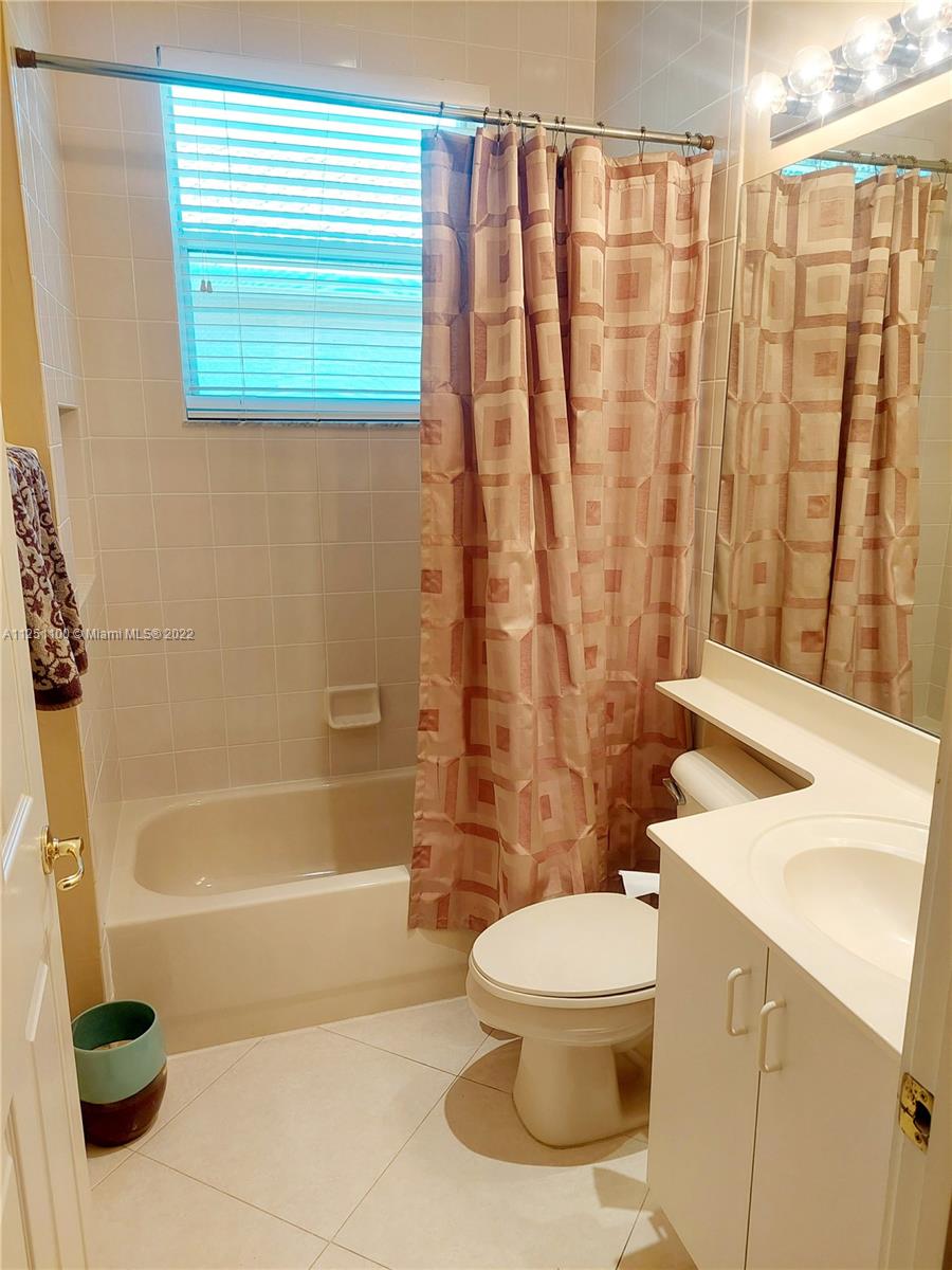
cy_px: 635
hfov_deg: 56.8
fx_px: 880
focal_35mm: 24
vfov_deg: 71.6
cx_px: 476
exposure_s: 1/60.2
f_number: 1.8
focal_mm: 5.23
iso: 80
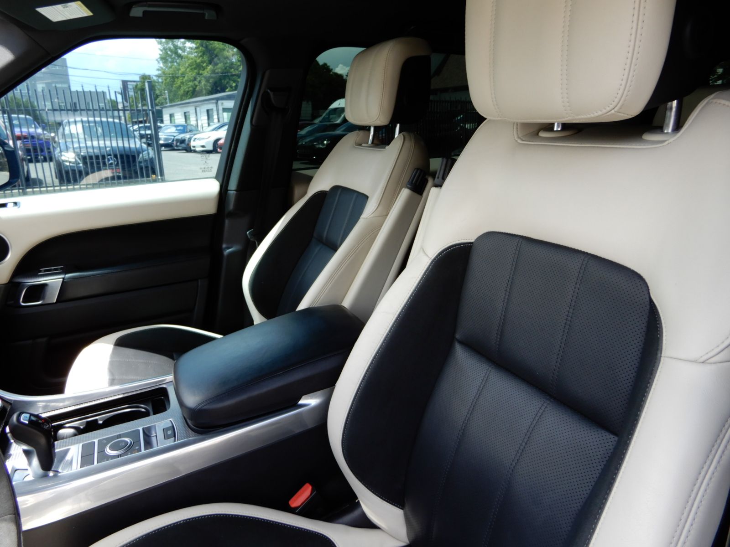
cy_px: 274
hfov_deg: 71.6
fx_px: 506
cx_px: 365
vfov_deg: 56.8
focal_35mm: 24
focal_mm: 4.3
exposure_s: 1/100
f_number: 3.4
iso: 80
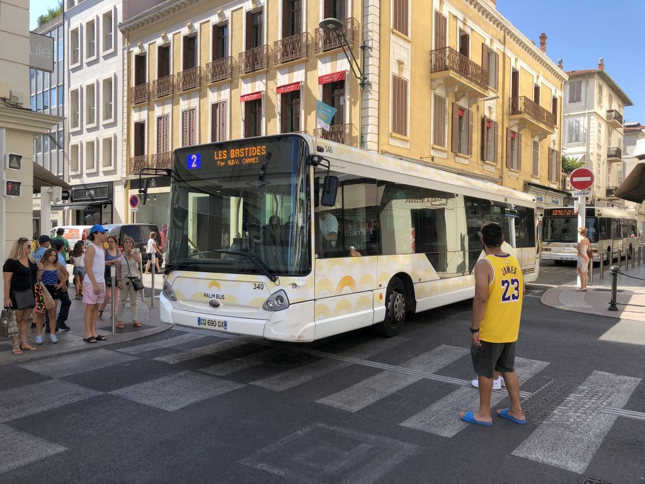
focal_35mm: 28
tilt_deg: -1.3
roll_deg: -1.2
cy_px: 242
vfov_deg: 49.7
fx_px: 522
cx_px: 322
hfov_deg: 63.4
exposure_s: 1/857
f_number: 1.8
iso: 20
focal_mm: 4
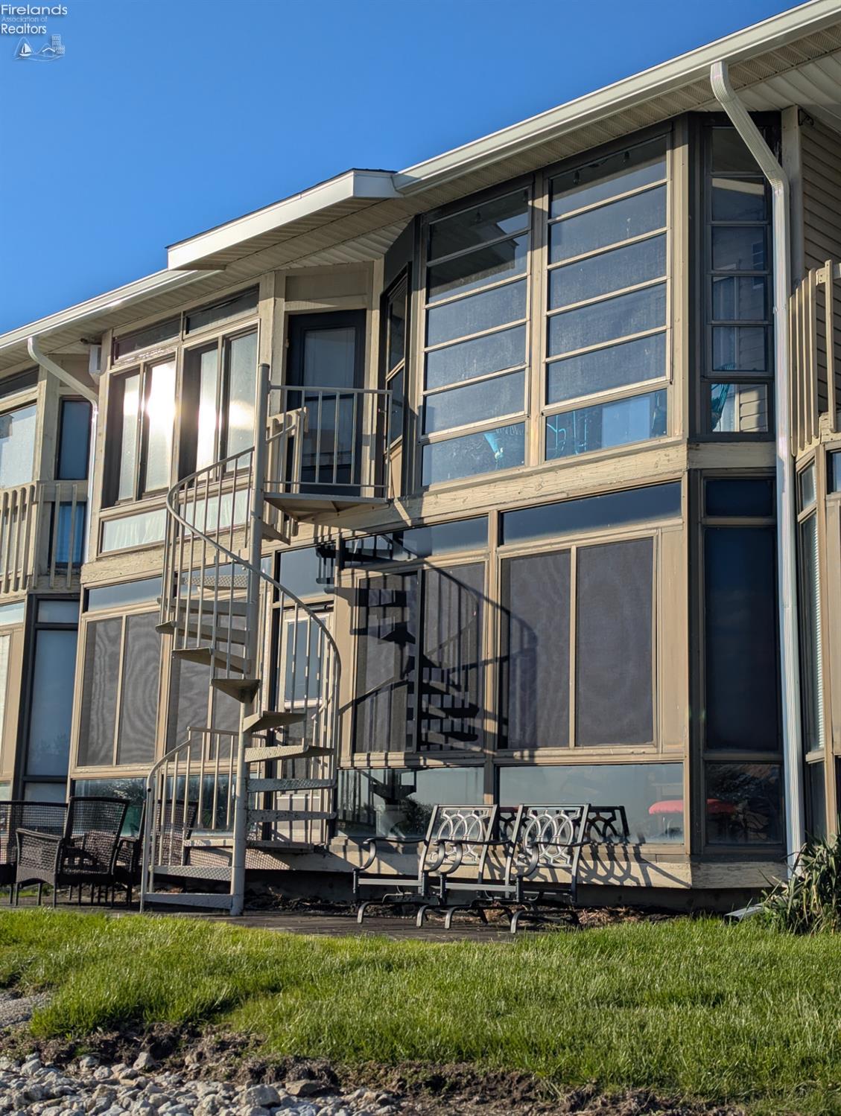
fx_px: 1551
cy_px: 558
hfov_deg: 30.3
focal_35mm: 48
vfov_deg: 39.6
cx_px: 420
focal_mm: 6.81
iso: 42
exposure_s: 1/3165
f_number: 1.85
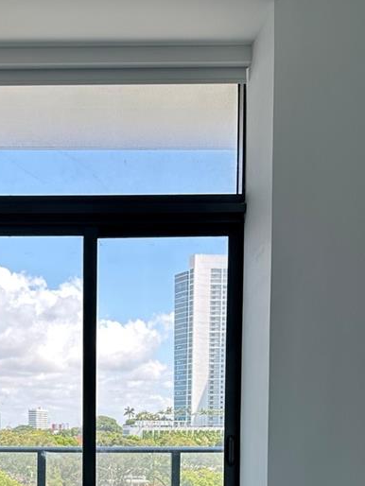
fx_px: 787
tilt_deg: -2.9
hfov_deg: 25.5
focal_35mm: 56
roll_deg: +0.0
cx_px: 49
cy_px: 473
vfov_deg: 32.0
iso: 80
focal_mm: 6.86
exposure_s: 1/567
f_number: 1.78
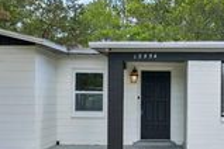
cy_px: 103
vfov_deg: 30.2
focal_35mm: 44
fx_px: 274
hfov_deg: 43.0
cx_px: 170
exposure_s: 1/125
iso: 100
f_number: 8
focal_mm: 14
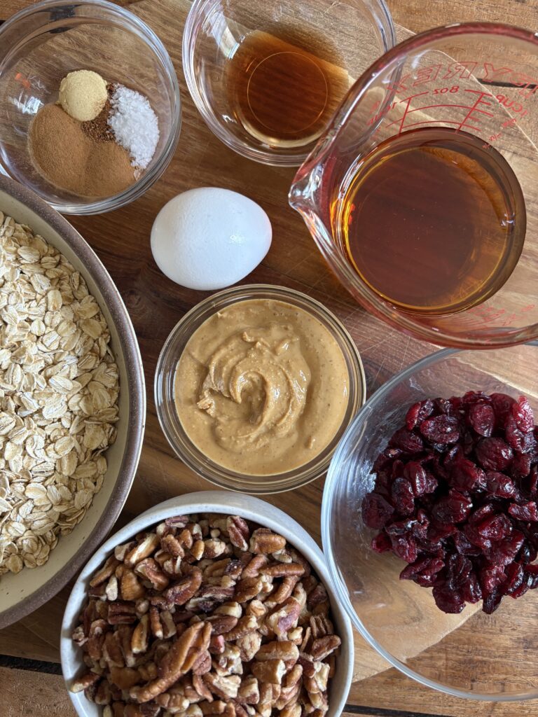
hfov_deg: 53.1
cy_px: 358
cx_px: 269
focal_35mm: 26
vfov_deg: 67.3
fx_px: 539
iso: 160
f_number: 1.6
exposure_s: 1/60
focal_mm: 5.96
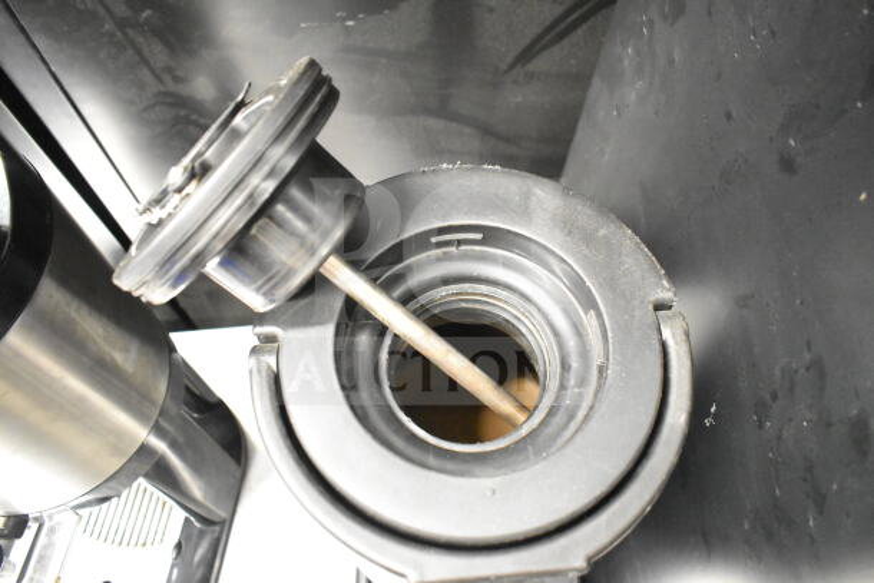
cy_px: 292
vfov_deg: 48.0
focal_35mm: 27
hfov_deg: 67.4
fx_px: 656
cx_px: 437
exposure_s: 1/30
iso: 11400
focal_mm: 18
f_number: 3.5
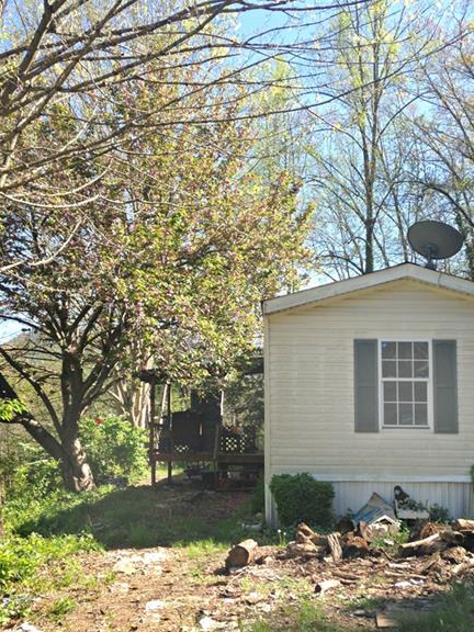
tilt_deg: +3.1
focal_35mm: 44
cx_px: 297
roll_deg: -0.6
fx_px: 803
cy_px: 369
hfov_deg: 32.7
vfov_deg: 42.8
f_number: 2.4
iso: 50
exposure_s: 1/531
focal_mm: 4.12
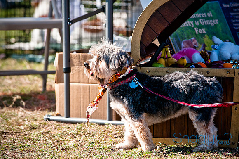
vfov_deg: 4.6
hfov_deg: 6.9
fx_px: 1989
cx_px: 120
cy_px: 80
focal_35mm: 300
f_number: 5.6
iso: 400
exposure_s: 1/1000
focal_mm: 200
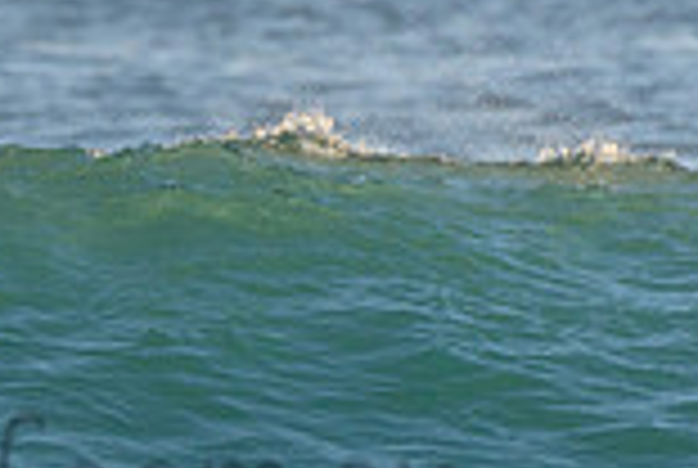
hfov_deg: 0.9
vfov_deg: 0.6
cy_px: 260
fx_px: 44524
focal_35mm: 2292
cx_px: -304
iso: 500
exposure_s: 1/2000
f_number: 5.6
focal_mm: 500
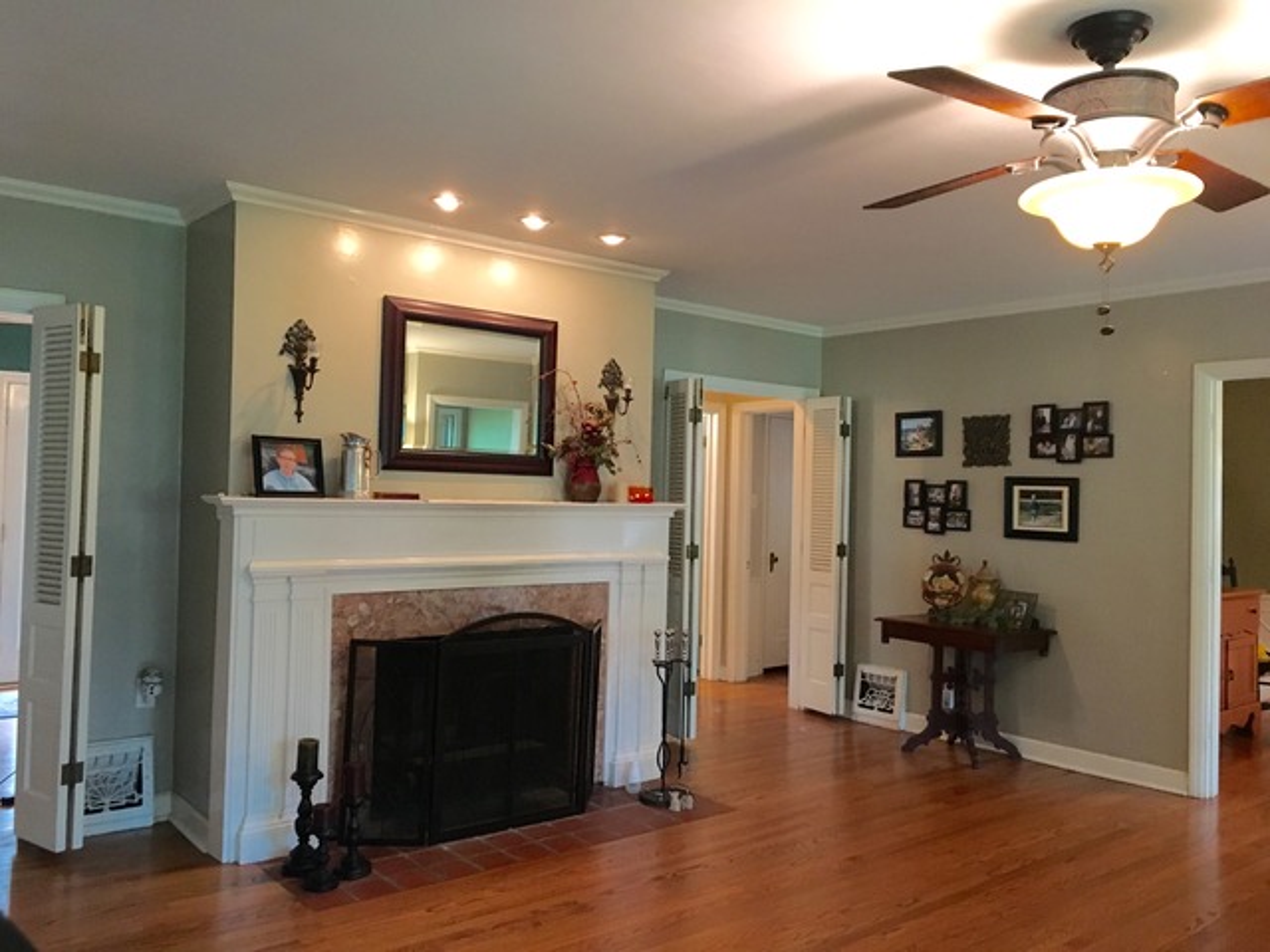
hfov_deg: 61.7
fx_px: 1064
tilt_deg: +3.5
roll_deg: -2.5
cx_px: 635
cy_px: 476
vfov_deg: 48.2
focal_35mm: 29
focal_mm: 4.15
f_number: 2.2
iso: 200
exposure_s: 1/30
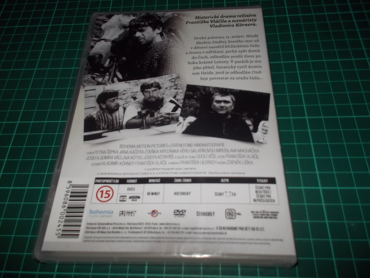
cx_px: 185
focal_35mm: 29
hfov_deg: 61.7
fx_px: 310
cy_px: 139
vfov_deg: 48.2
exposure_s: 1/30
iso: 200
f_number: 3.3
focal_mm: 4.1
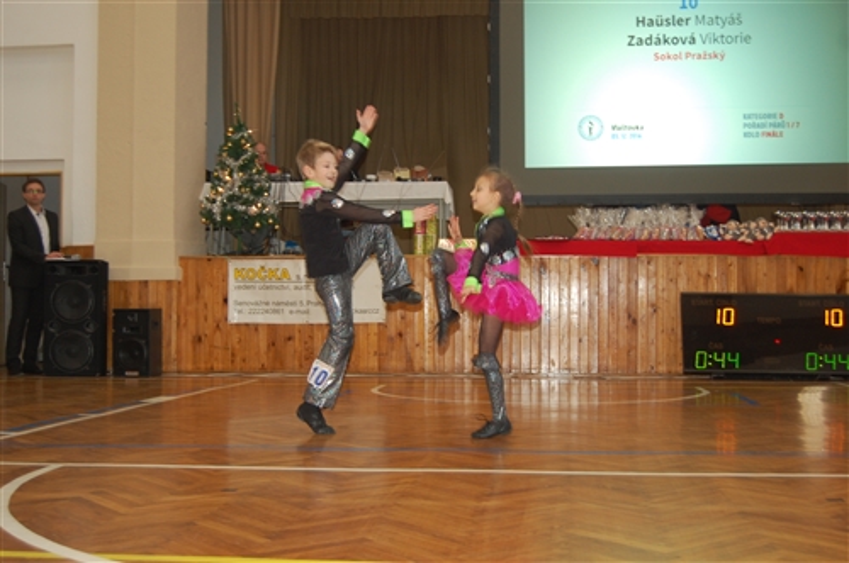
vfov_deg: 29.8
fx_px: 1060
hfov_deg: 43.7
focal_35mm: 45
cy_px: 282
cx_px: 424
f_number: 4.2
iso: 400
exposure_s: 1/60
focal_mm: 30
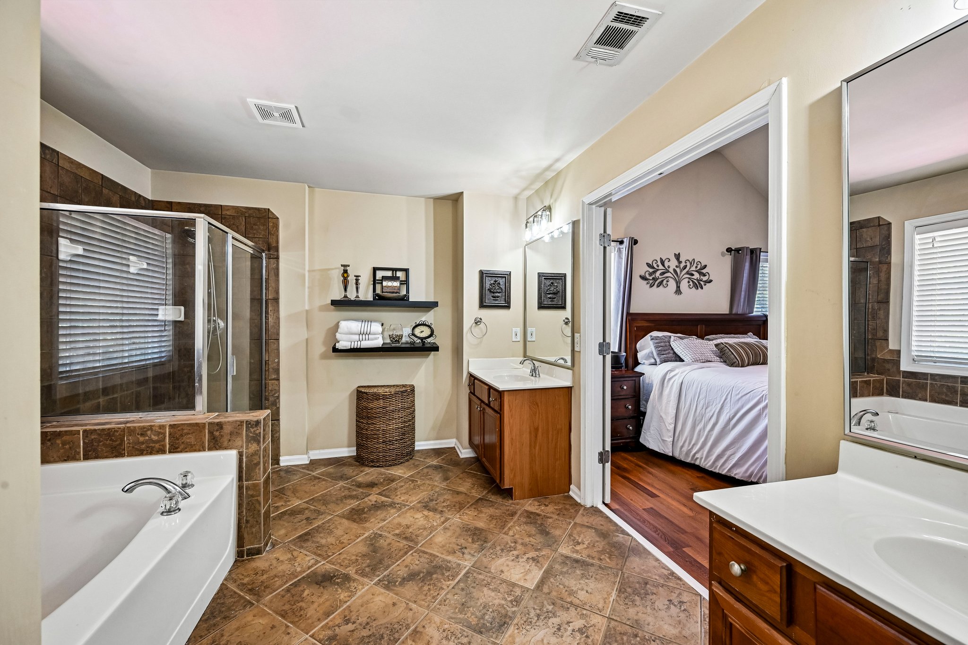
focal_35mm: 14
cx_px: 484
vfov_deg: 81.2
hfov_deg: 104.3
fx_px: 376
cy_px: 322
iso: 450
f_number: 8
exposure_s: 1/15
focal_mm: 14
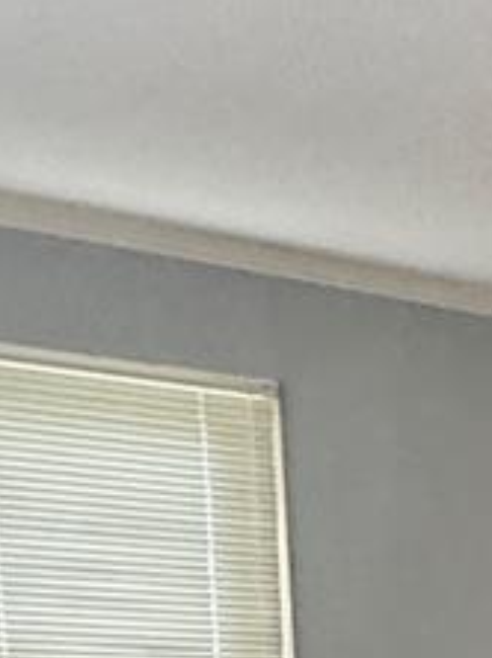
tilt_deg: -13.9
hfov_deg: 13.4
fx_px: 1842
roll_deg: -1.5
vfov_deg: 16.5
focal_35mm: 97
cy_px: 1227
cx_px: 943
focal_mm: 2.22
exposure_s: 1/40
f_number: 2.2
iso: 1250
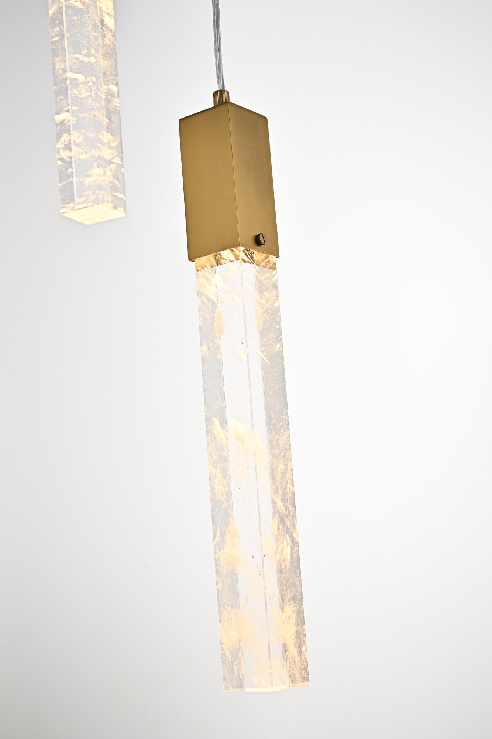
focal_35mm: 60
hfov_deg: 22.6
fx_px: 1230
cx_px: 246
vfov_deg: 33.4
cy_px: 370
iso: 125
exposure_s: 1/15
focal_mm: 60
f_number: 20
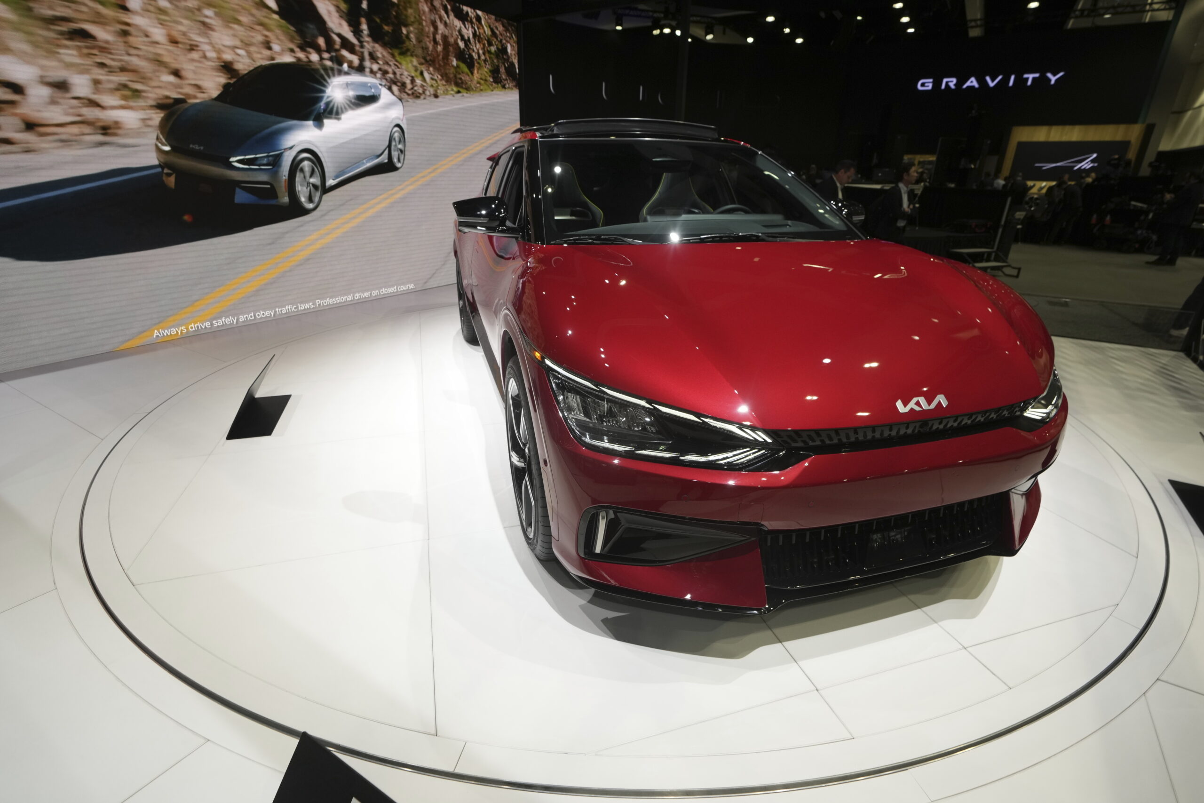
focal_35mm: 17
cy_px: 402
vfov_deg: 70.4
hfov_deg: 93.3
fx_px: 569
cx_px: 602
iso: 1000
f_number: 5
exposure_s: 1/200
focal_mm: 17
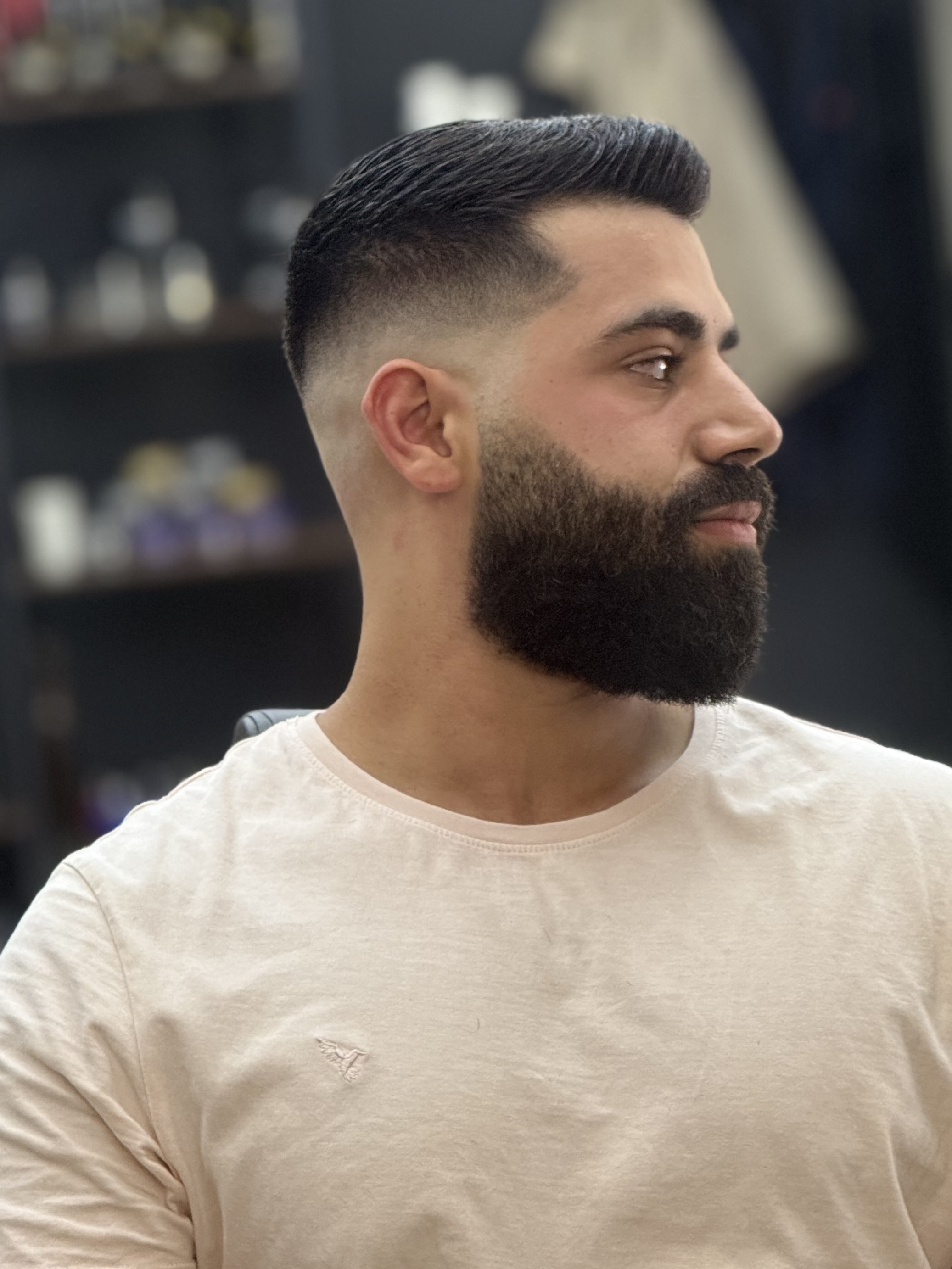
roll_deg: +5.5
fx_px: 6417
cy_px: 455
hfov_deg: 8.5
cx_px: 618
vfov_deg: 11.3
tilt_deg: -4.2
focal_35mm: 175
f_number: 2.8
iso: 250
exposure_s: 1/99
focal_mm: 15.66
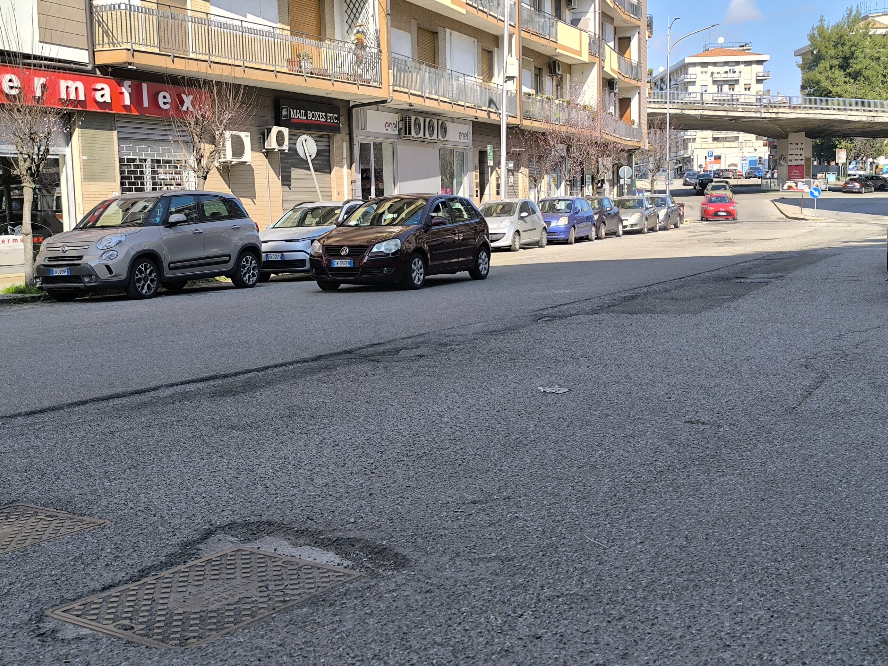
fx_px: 1180
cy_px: 333
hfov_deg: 41.2
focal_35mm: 46
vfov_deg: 31.5
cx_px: 444
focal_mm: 6.14
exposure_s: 1/734
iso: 50
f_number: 1.65
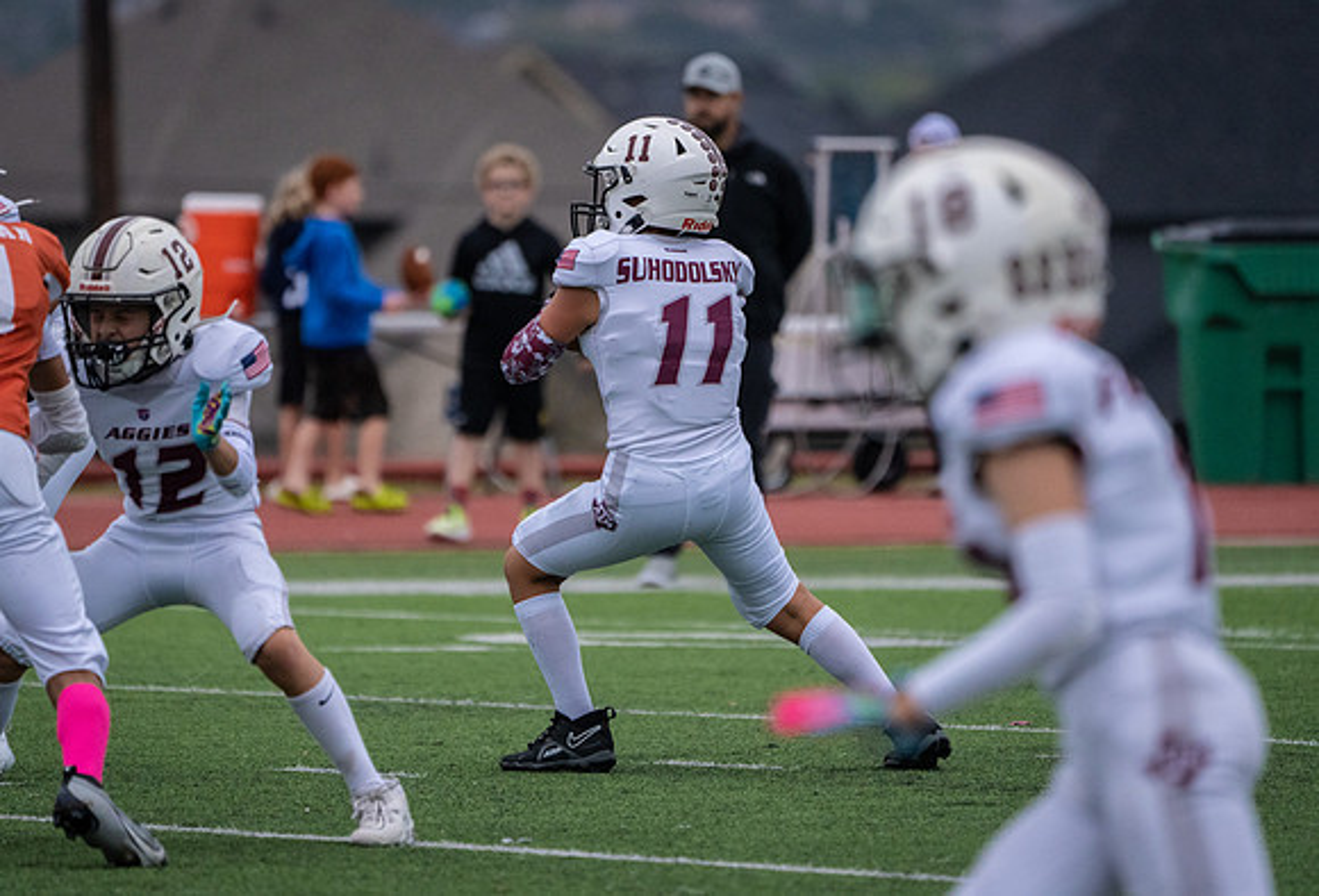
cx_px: 617
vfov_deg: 2.9
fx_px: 17492
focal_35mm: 475
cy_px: 402
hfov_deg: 4.3
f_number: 5.6
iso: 4000
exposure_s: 1/1000
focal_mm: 400
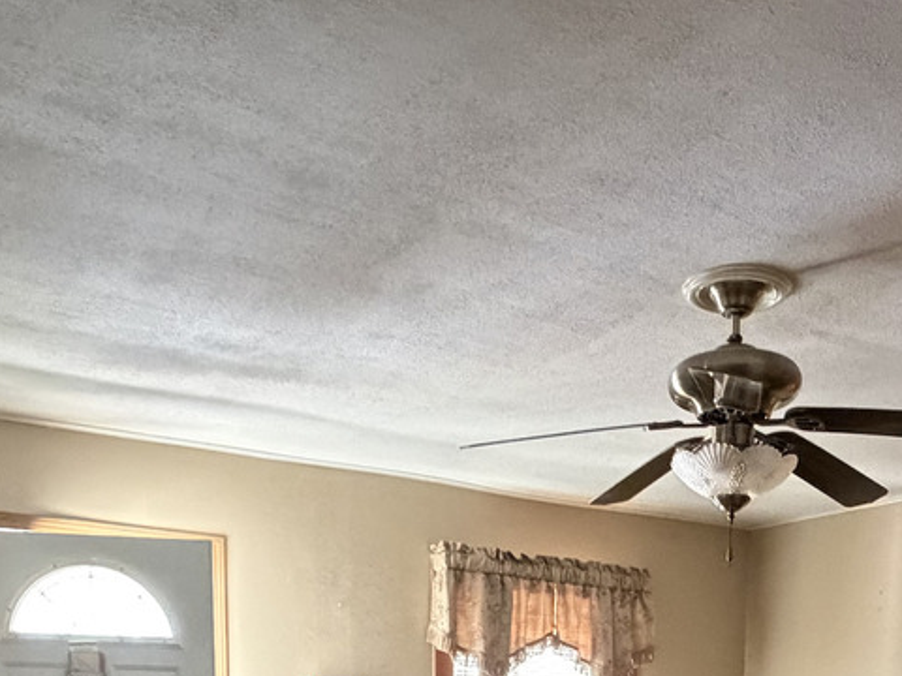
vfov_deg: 28.3
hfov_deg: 44.0
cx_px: 622
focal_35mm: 42
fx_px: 1094
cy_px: 875
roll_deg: -0.5
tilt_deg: -7.6
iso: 1000
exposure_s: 1/60
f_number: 2.2
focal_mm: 2.22
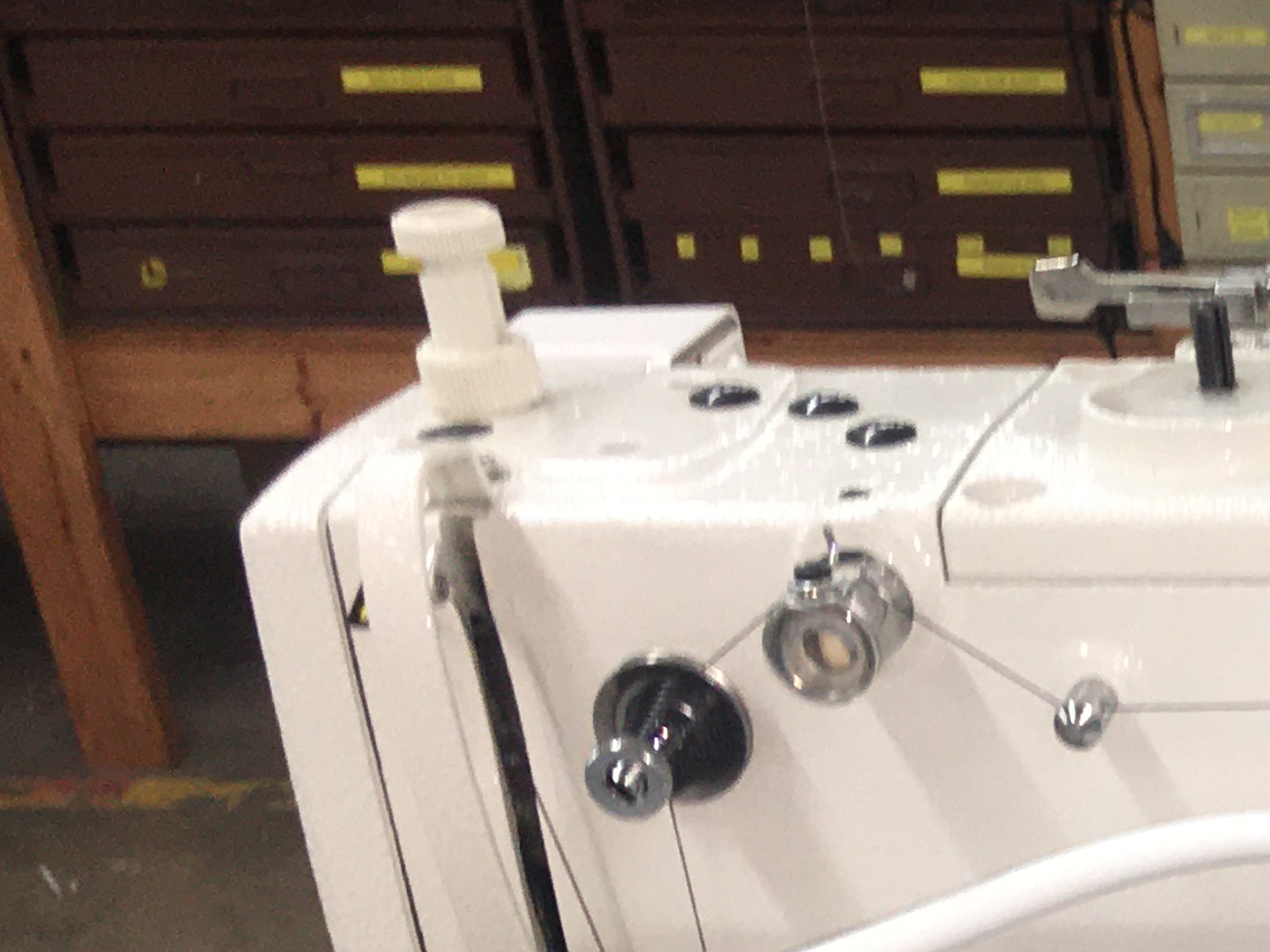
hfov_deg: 16.6
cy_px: 1638
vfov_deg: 13.1
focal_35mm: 103
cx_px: 2126
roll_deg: +0.4
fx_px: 3778
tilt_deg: -32.2
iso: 25
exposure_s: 1/37
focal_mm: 4.15
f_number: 2.2
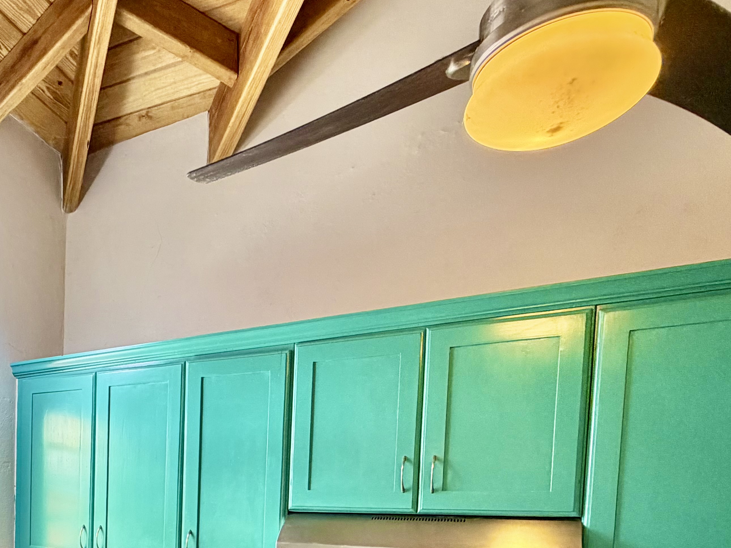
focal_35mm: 31
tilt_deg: -2.0
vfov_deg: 40.3
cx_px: 84
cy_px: 538
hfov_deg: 52.0
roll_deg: +0.1
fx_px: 655
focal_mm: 2.22
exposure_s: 1/60
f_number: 2.2
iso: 200
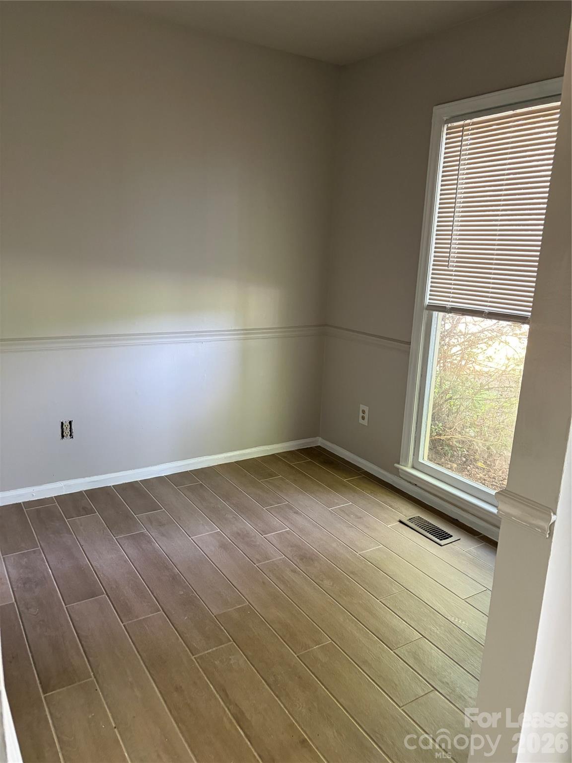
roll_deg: -2.9
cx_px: 286
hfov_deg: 53.1
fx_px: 573
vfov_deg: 67.3
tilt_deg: -11.7
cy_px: 382
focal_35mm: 26
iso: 200
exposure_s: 1/60
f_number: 1.6
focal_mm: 5.96
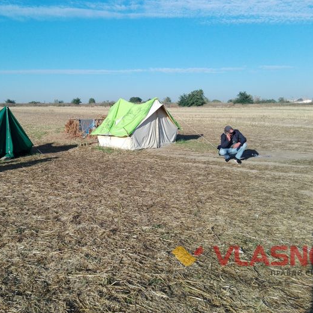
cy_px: 157
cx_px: 136
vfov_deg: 51.1
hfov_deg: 51.0
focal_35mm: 32
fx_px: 327
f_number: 2
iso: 100
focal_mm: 3.68
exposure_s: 1/1351
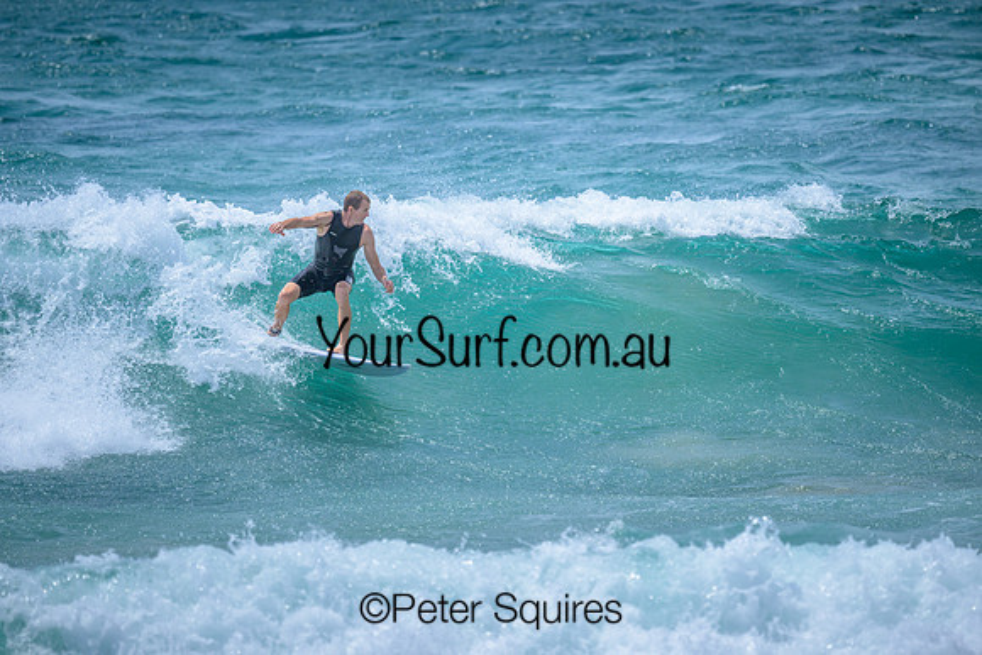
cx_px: 491
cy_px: 328
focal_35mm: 800
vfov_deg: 1.7
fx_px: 21826
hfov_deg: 2.6
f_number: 6.3
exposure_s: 1/3200
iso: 320
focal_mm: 800
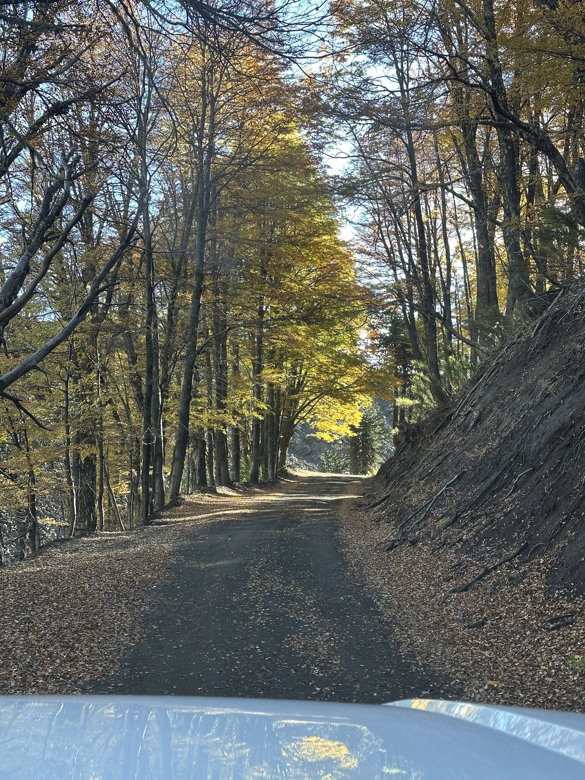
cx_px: 292
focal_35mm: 48
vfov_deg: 39.7
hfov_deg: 30.3
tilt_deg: +7.5
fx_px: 1082
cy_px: 390
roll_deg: -1.1
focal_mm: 6.86
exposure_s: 1/134
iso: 50
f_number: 1.78
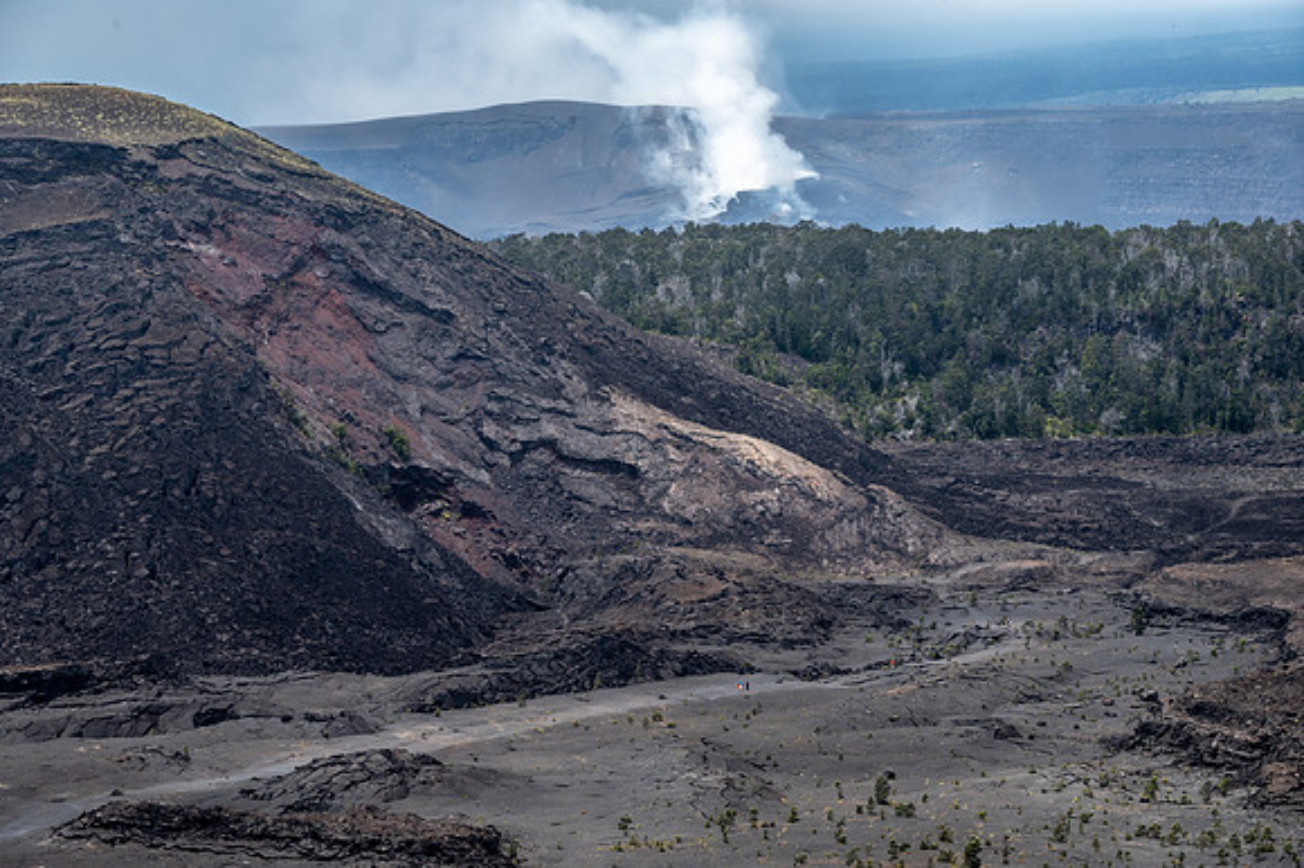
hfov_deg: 17.8
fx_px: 4163
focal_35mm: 115
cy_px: 434
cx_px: 652
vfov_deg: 11.9
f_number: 11
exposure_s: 1/400
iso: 200
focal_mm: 115
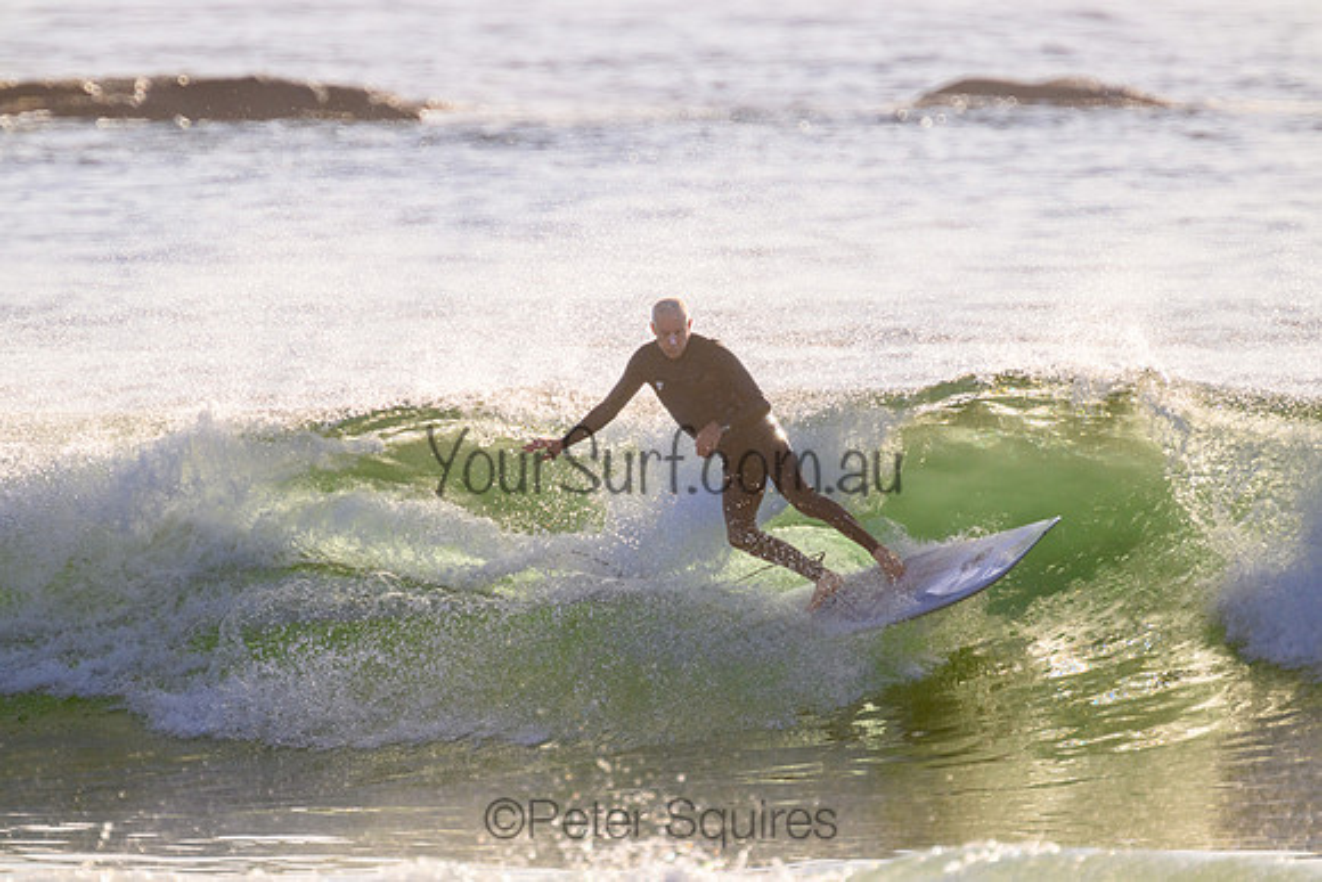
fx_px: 29383
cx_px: 661
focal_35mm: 800
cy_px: 441
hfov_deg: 2.6
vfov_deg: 1.7
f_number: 11
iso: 900
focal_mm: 800
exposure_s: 1/2000
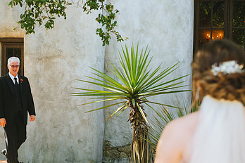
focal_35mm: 117
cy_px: 126
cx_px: 72
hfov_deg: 17.4
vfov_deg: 11.7
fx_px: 796
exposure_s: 1/640
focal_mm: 52
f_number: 3.5
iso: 160
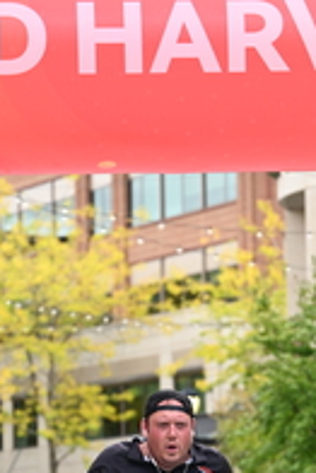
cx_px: 204
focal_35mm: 196
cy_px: 468
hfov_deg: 7.0
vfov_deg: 10.4
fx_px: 2576
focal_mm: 70
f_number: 2.8
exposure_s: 1/2500
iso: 640
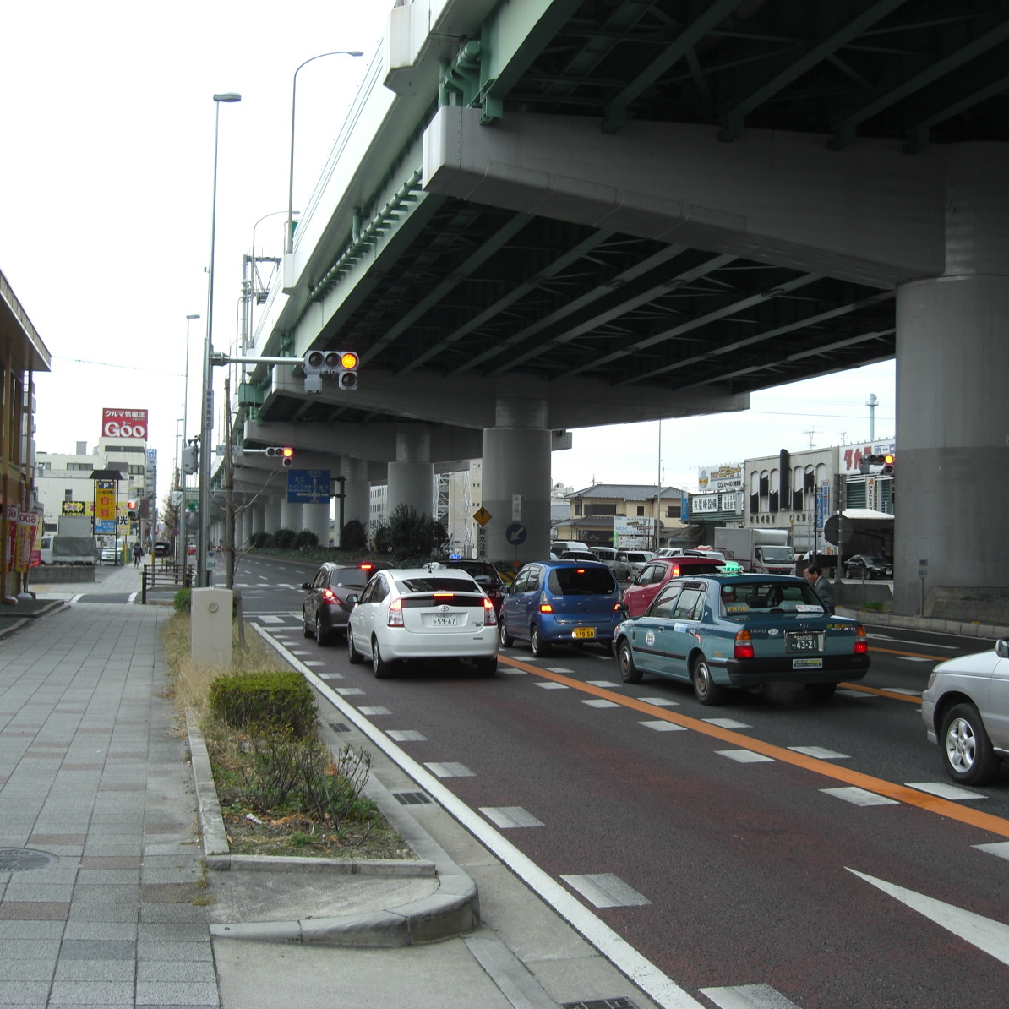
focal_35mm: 45
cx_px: 597
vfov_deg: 37.6
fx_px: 1484
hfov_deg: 37.4
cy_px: 505
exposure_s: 1/160
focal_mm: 7.9
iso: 80
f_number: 2.8
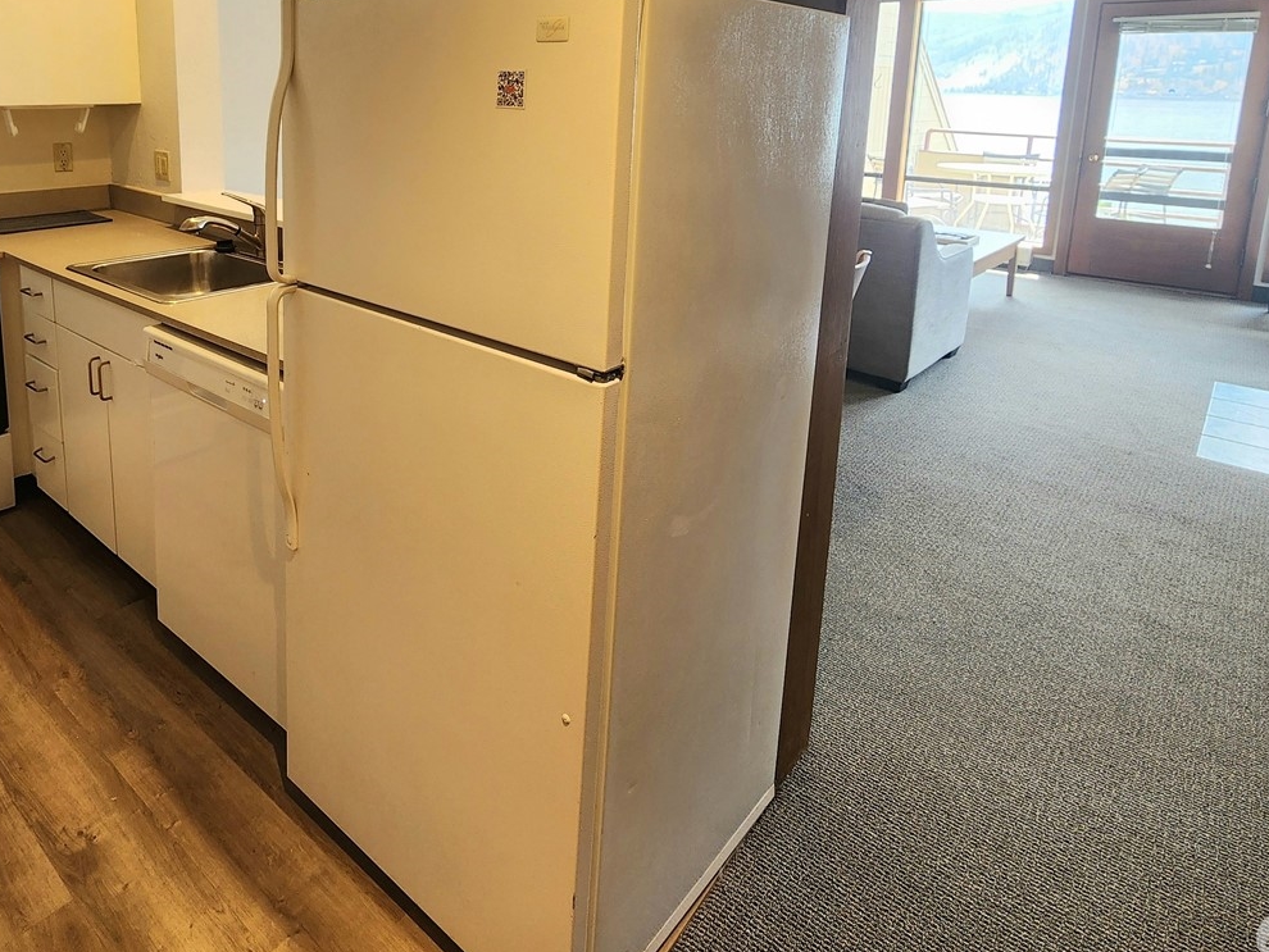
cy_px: 229
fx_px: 770
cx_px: 483
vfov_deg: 59.8
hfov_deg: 77.7
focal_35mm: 21
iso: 125
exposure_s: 1/60.2
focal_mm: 2.2
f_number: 2.2
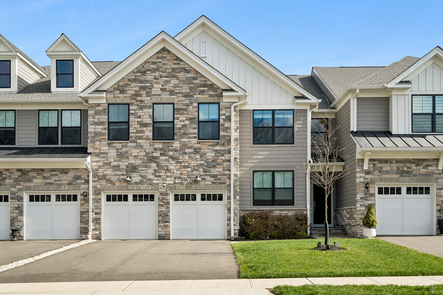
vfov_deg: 37.8
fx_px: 431
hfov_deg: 54.4
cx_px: 222
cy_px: 148
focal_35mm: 35
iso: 250
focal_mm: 35
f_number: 8
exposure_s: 1/400
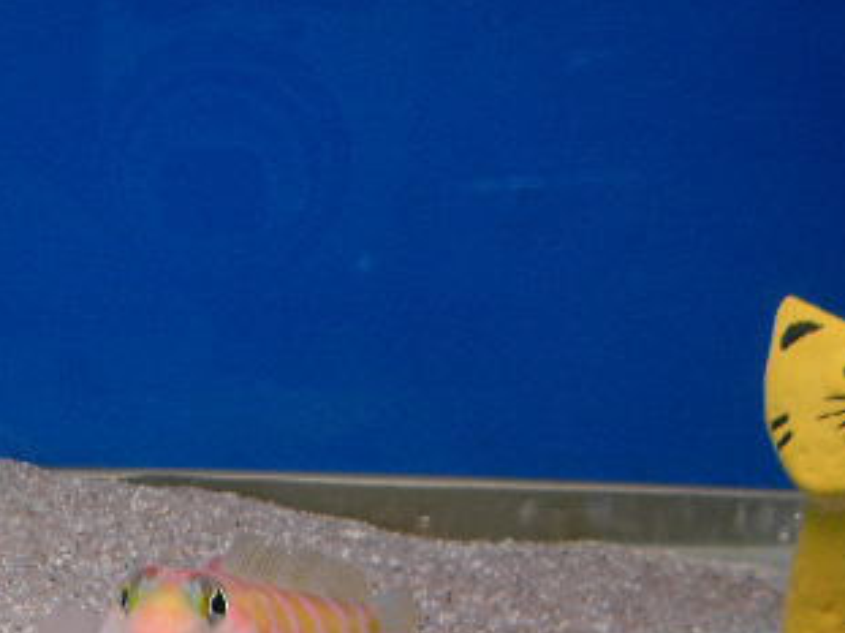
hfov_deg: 26.4
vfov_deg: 19.9
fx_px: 1757
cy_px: 598
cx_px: 147
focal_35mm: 72
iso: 50
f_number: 2.8
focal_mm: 5.8
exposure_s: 1/6.6
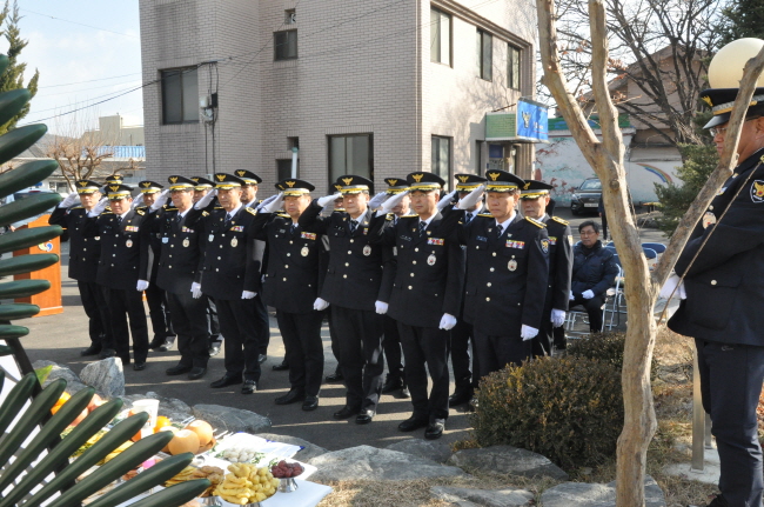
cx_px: 382
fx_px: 699
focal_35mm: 33
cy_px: 254
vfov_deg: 39.8
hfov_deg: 57.3
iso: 1250
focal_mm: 22
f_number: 20
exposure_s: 1/200
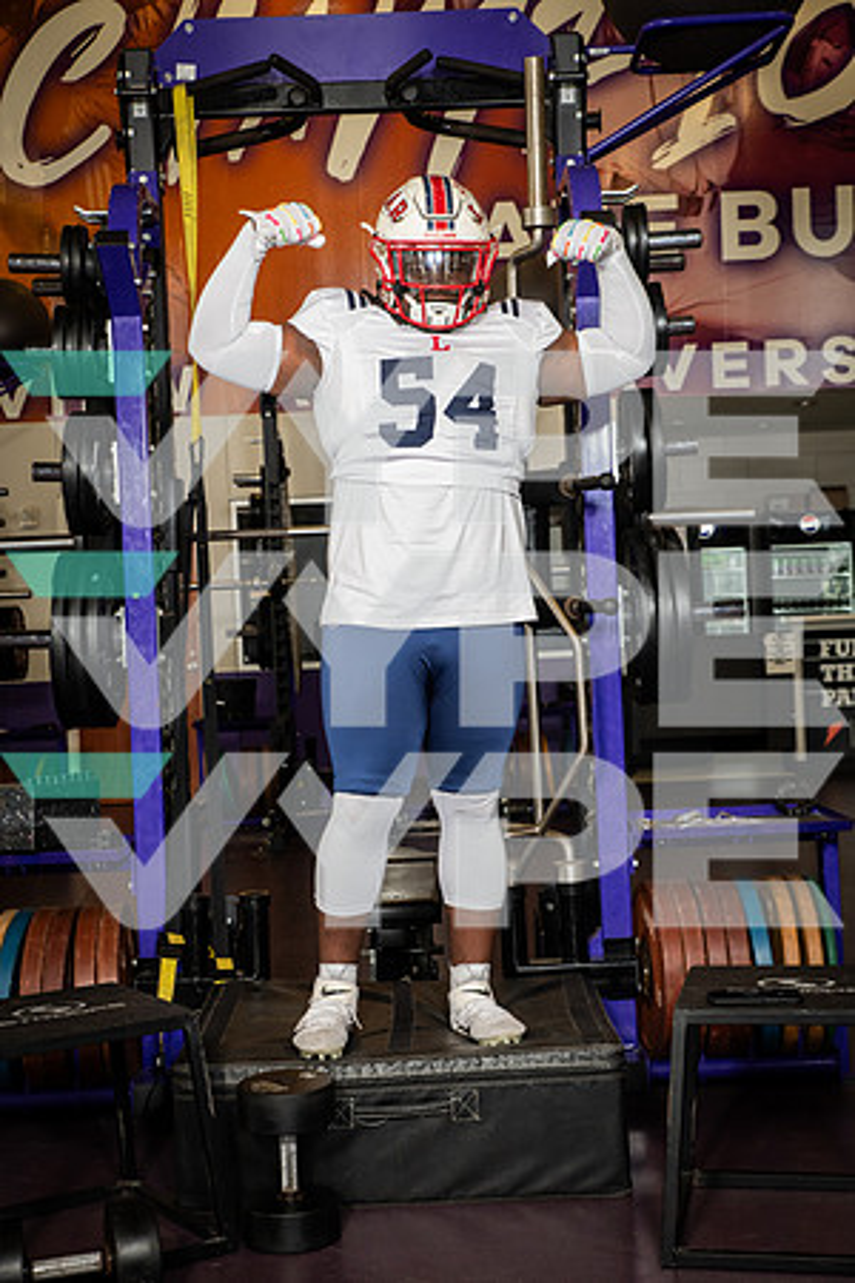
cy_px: 642
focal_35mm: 52
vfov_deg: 38.2
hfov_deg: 26.0
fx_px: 1852
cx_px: 428
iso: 800
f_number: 7.1
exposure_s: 1/250
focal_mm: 52
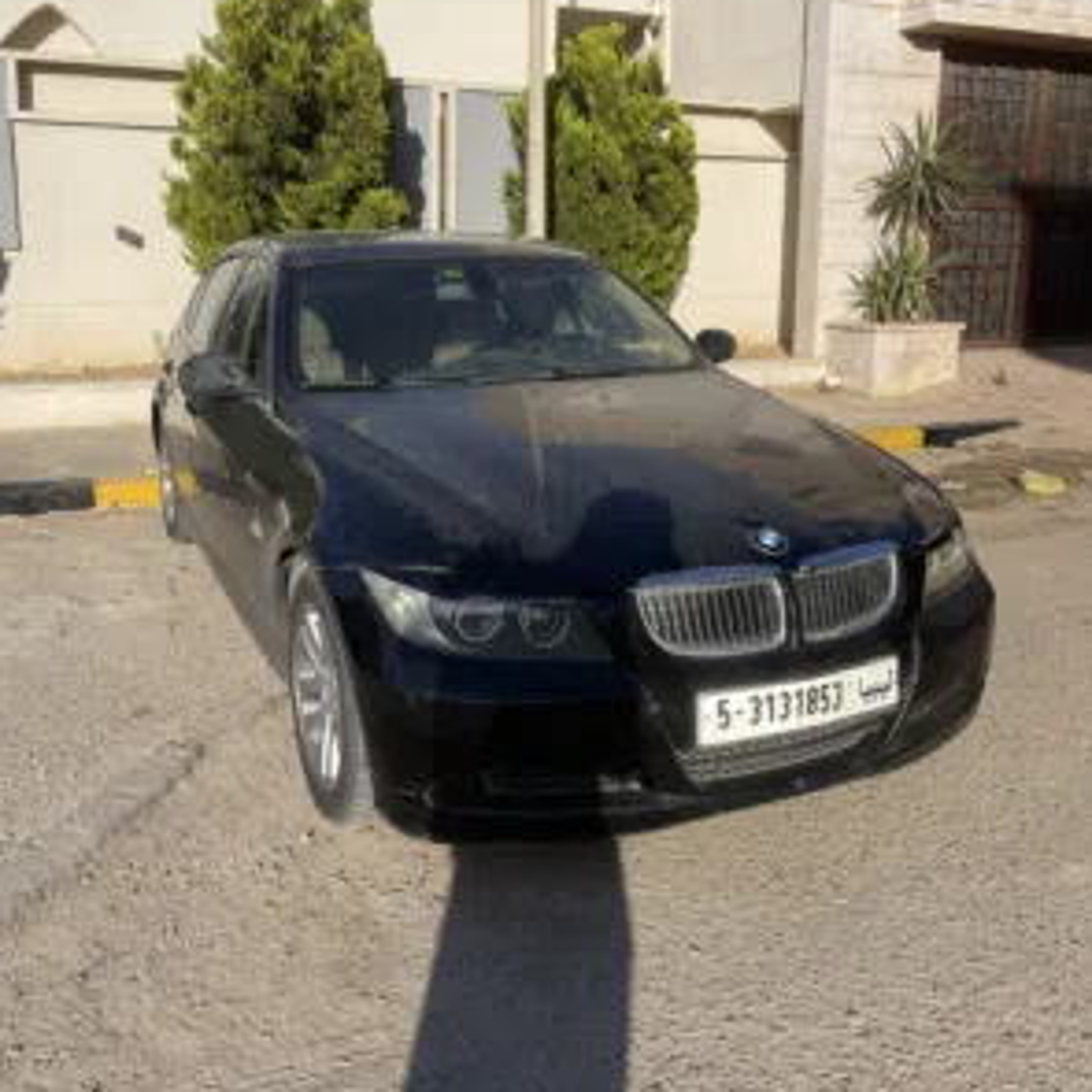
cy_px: 418
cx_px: 544
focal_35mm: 30
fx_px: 1071
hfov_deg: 54.0
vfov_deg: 53.5
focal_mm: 5.1
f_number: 1.6
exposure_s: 1/4348
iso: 32
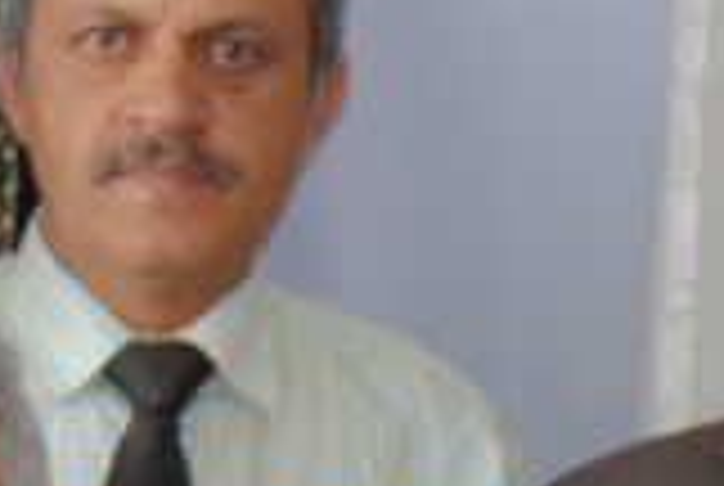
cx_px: 474
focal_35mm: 257
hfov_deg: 8.0
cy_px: 819
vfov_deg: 5.3
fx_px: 5178
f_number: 4
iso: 400
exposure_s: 1/60
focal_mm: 24
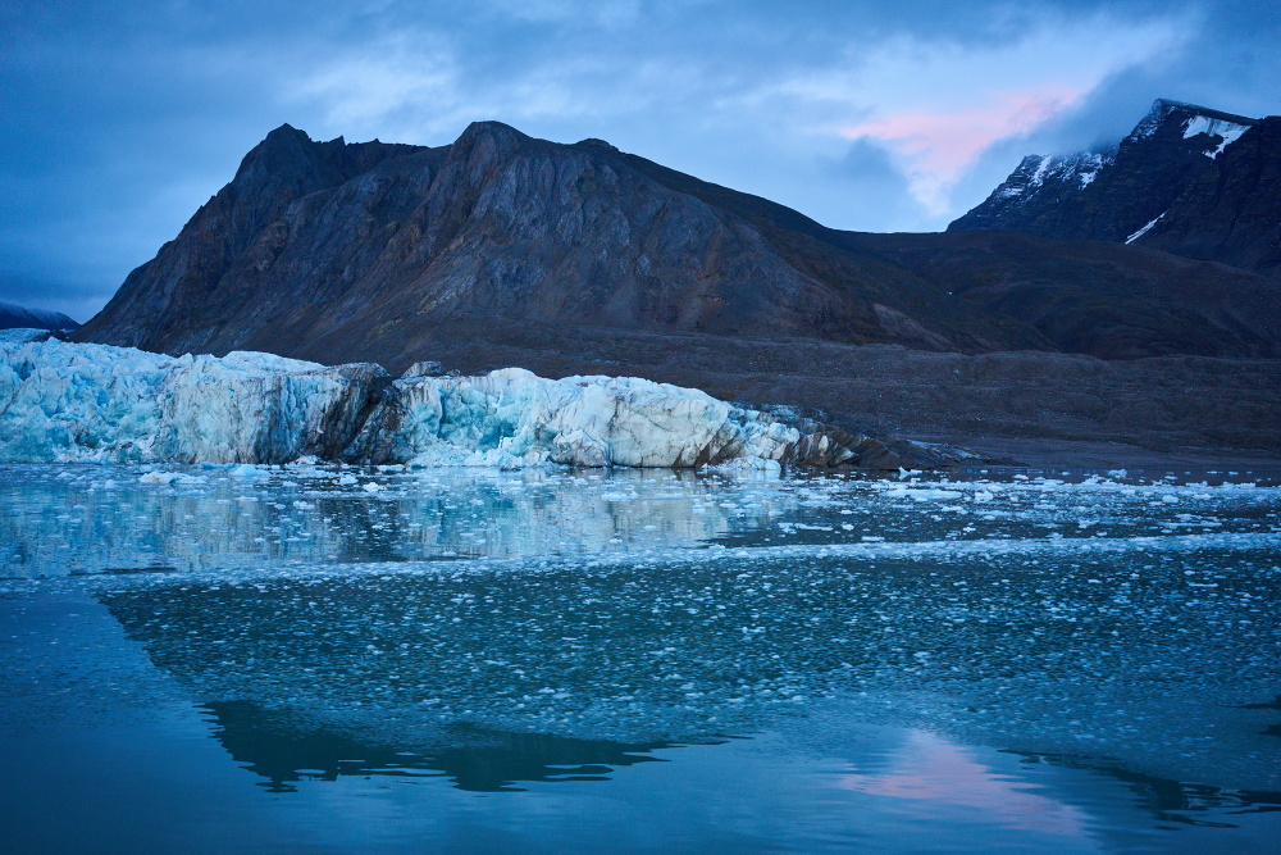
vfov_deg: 37.9
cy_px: 428
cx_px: 640
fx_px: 1246
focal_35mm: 35
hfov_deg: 54.4
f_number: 8
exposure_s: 1/50
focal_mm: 35
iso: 1600
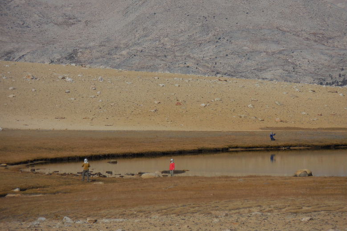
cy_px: 108
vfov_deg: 5.1
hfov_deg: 7.7
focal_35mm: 267
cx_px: 174
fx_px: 2574
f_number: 6
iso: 125
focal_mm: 46.1
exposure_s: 1/1250
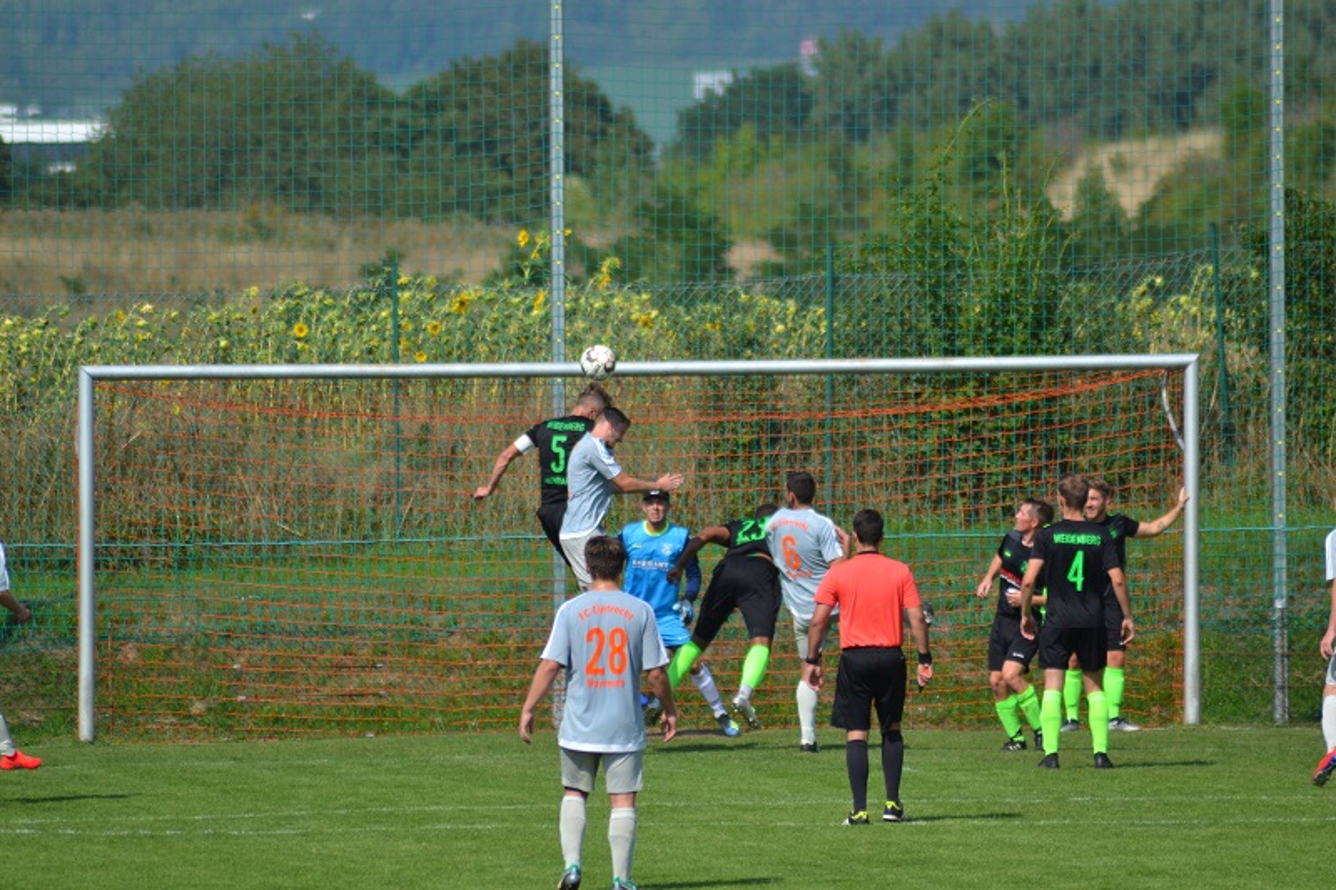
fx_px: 16695
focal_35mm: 450
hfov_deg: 4.6
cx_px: 668
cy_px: 445
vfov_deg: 3.1
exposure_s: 1/1600
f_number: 6.3
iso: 400
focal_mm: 300
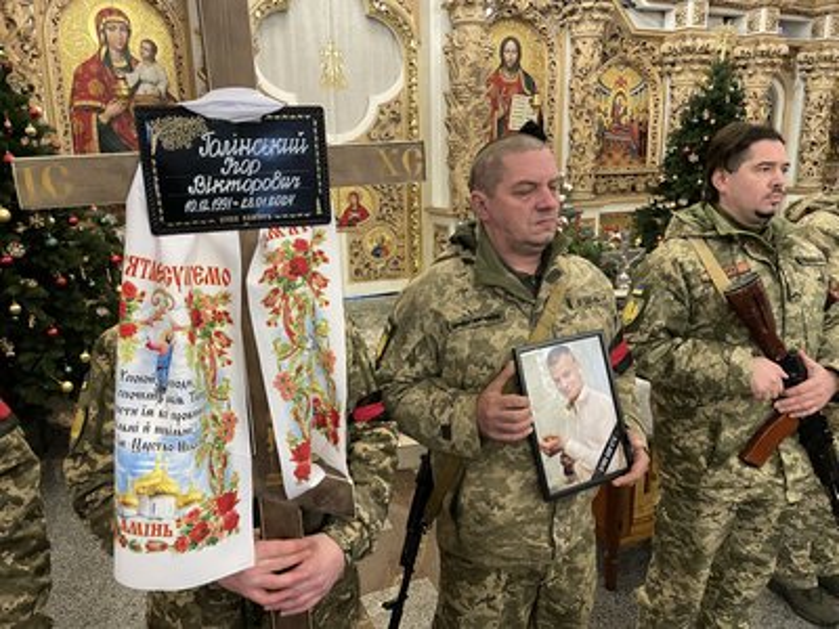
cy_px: 314
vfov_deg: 53.1
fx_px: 630
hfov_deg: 67.3
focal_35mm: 26
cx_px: 420
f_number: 1.6
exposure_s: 1/33
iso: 640
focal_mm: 4.2
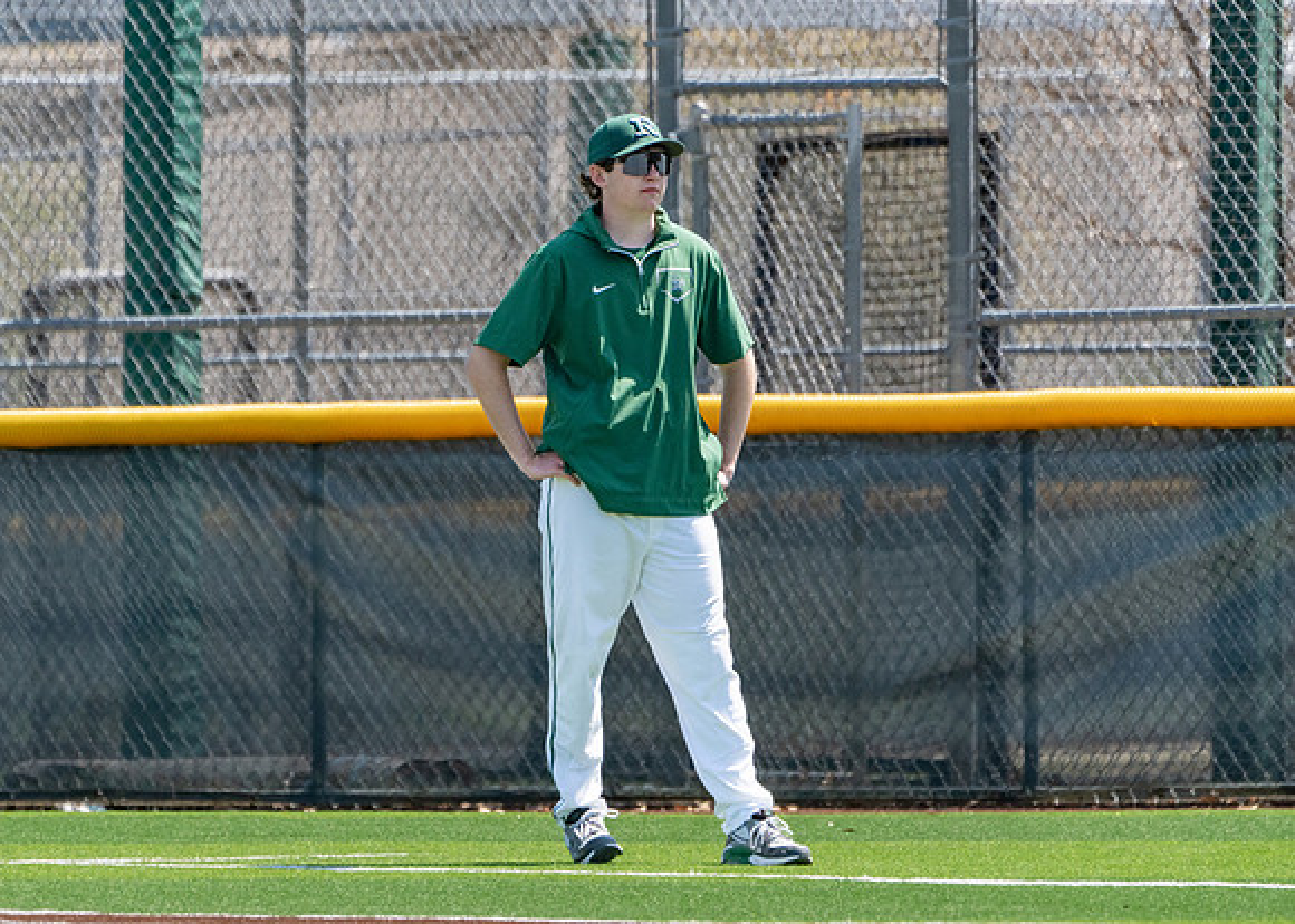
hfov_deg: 3.0
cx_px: 630
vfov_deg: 2.1
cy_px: 442
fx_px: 24941
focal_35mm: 678
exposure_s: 1/1600
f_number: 8
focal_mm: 560
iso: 1250
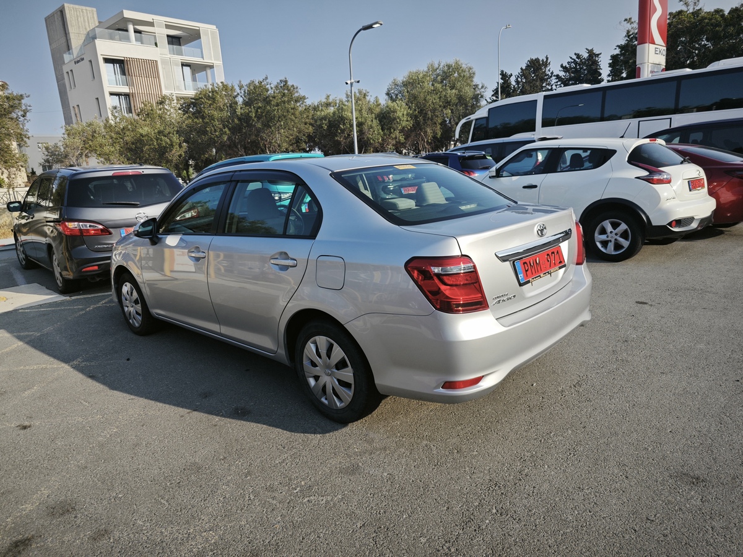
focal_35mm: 23
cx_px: 372
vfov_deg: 58.9
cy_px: 278
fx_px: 494
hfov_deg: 73.9
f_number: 1.8
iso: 50
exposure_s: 1/2281
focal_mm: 5.43
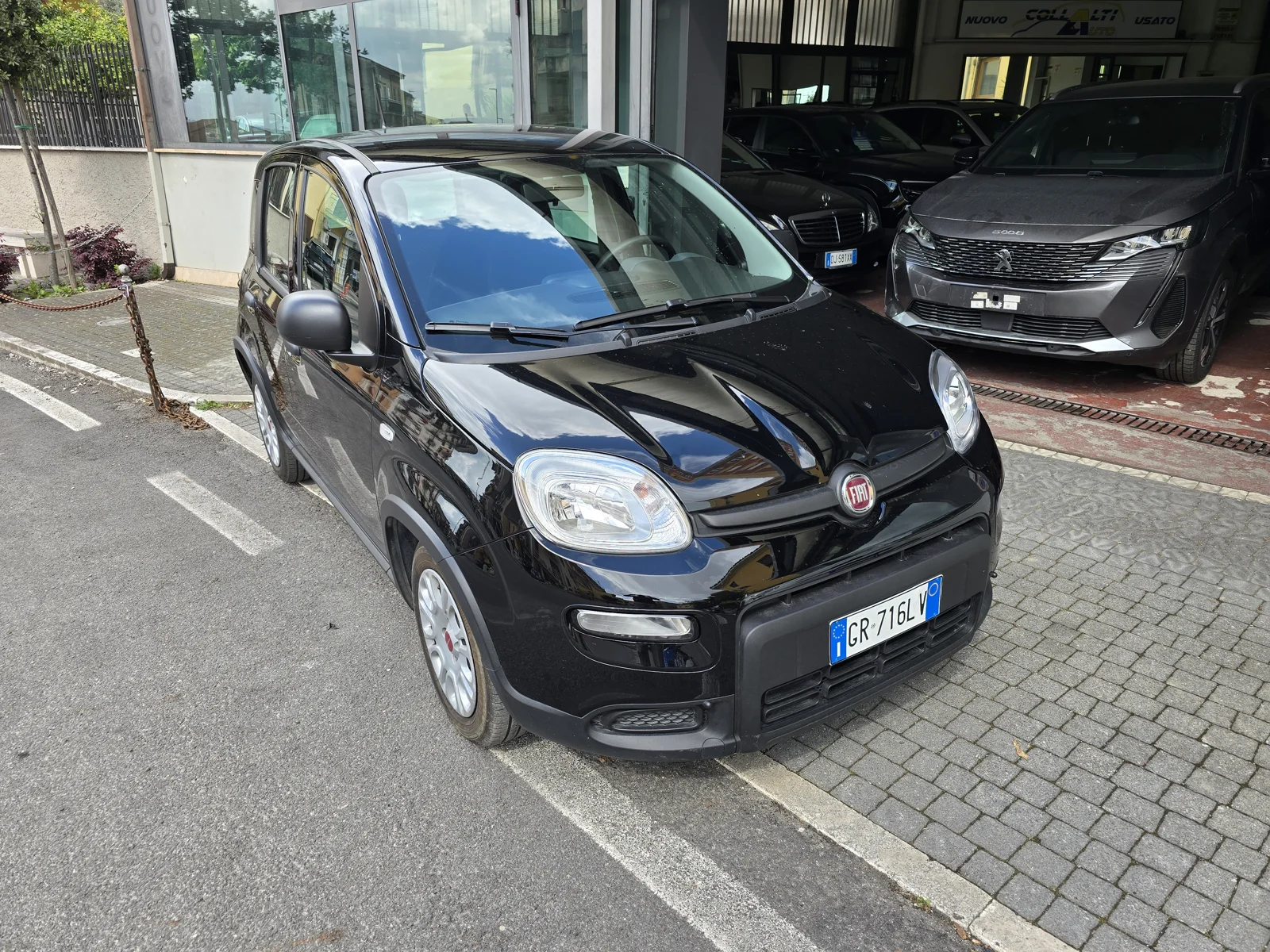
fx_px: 844
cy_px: 476
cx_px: 635
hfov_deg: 73.9
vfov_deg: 58.9
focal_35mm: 23
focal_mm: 6.3
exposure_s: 1/180
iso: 16
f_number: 1.7
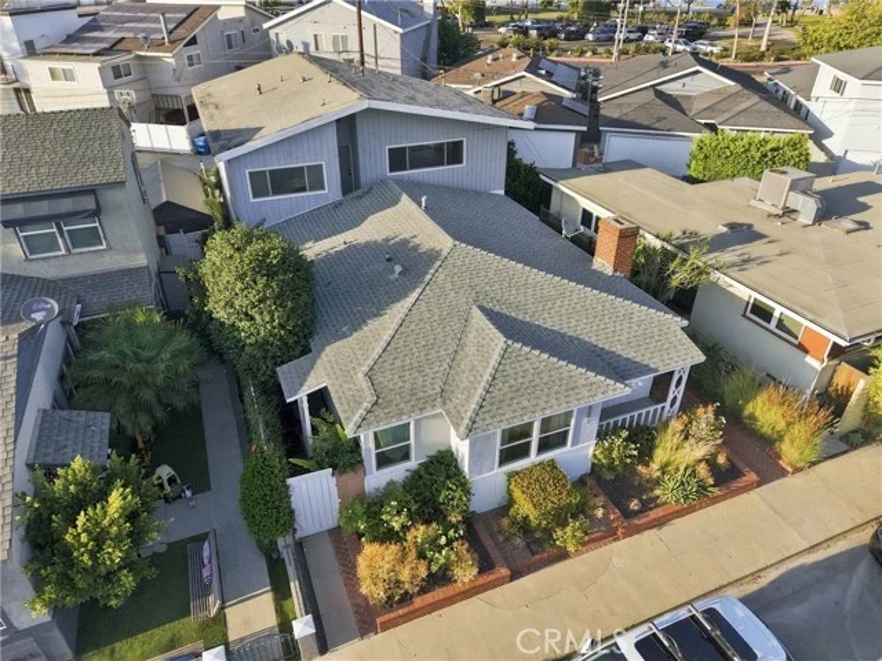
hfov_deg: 71.6
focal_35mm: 24
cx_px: 441
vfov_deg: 56.8
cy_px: 330
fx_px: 612
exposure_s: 1/640
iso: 100
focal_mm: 8.7
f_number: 1.8
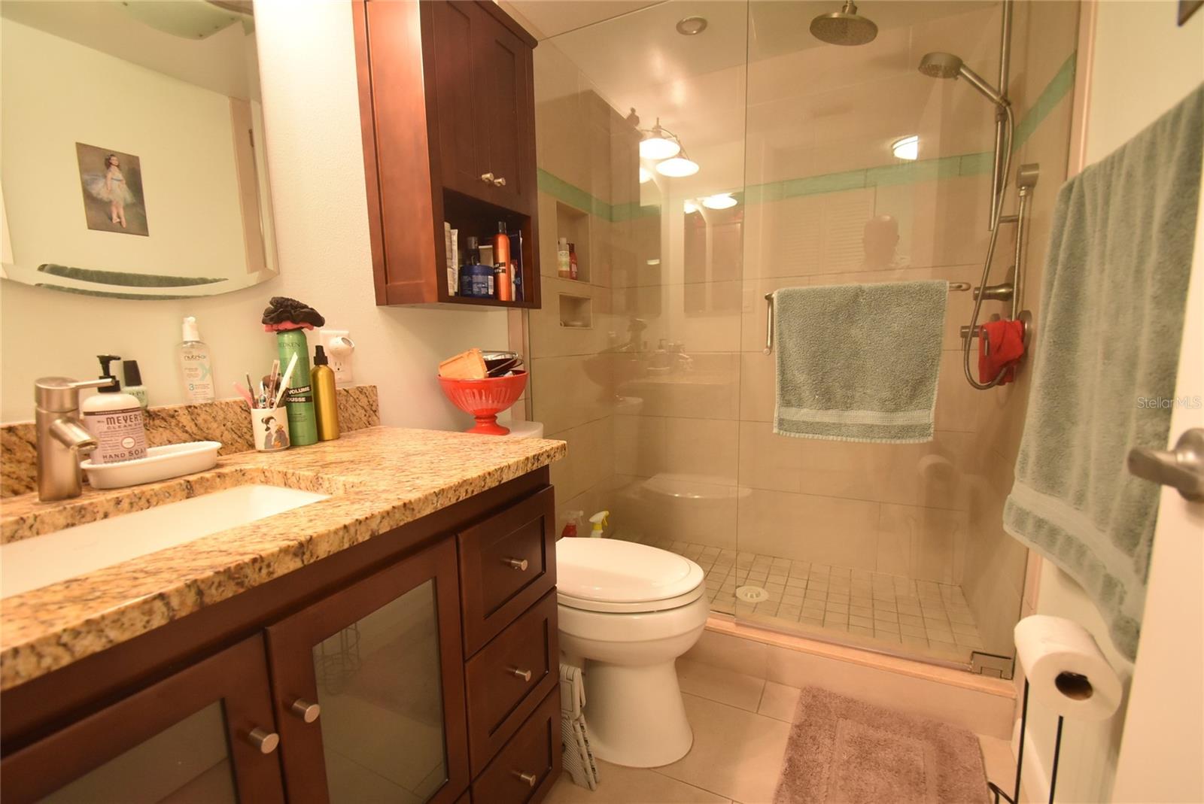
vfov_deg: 77.4
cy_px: 402
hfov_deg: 100.4
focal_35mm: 15
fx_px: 502
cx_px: 602
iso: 1600
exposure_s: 1/60
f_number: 4.5
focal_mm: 10
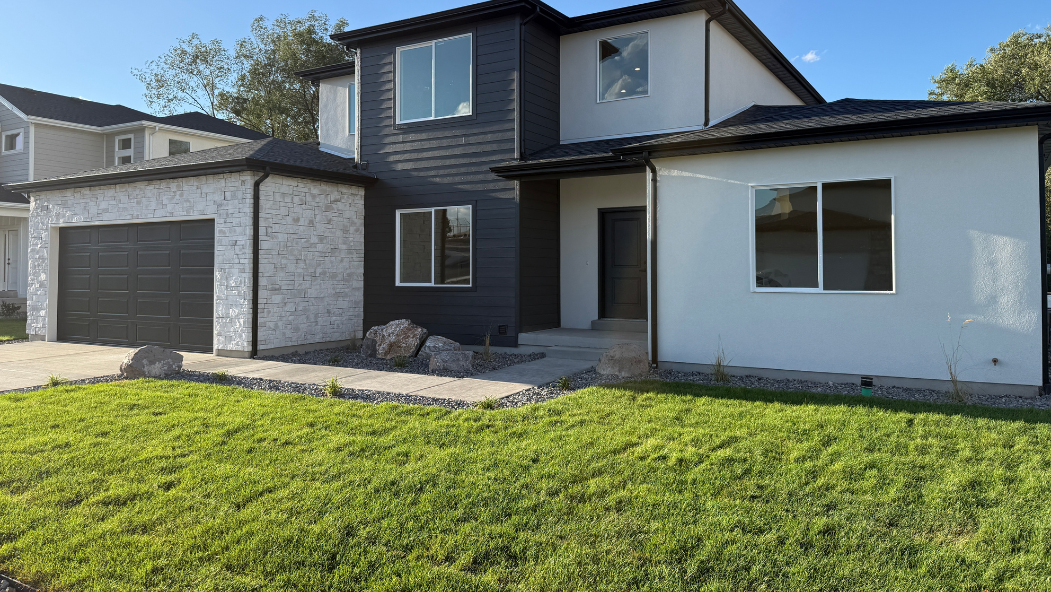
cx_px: 517
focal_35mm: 27
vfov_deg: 42.8
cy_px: 248
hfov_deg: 69.8
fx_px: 753
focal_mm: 6.76
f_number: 1.78
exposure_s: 1/2299
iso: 80
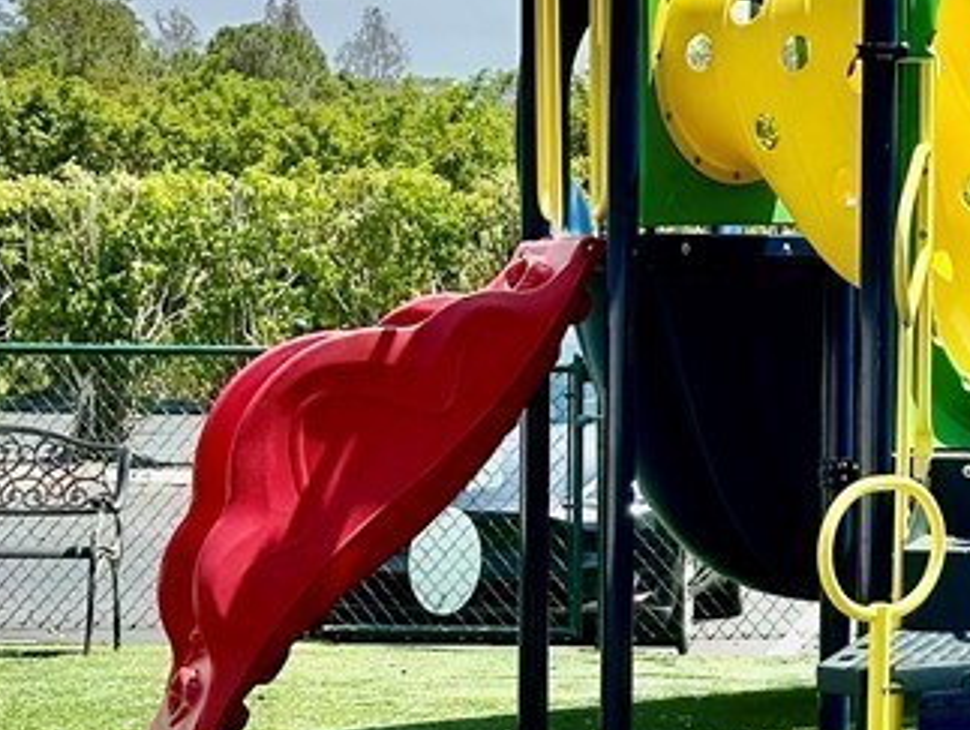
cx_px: 826
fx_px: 4264
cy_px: 240
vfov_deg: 9.8
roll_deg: -0.2
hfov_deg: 12.9
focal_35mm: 152
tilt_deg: +0.4
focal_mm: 6.86
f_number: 1.78
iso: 64
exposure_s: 1/4566
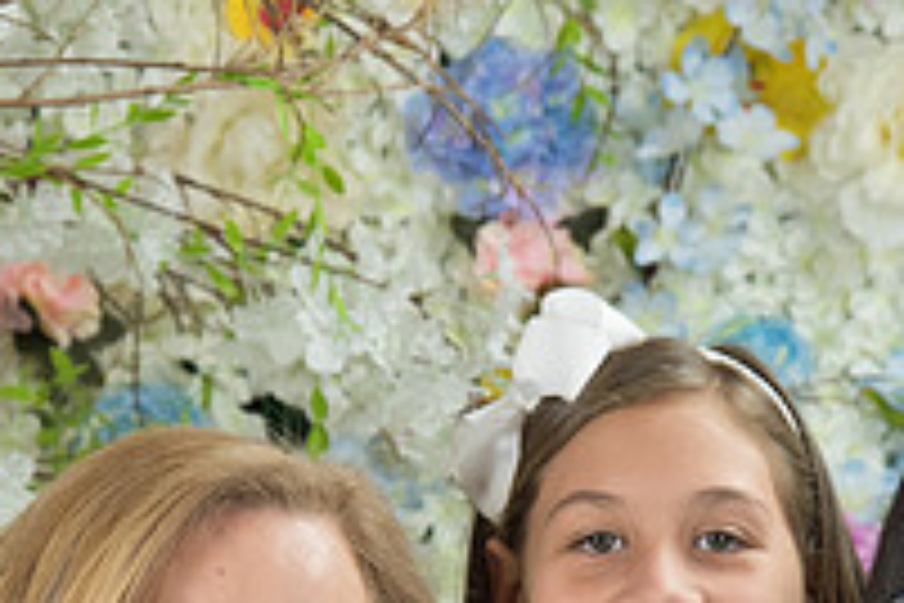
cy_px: 794
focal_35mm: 225
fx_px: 5650
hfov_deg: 9.1
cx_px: 630
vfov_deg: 6.1
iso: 1250
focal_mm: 78
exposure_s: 1/125
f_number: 5
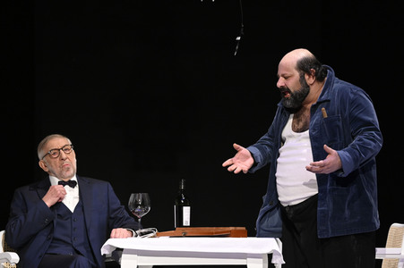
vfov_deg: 7.4
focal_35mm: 185
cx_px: 202
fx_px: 2075
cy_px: 134
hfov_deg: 11.1
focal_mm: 185
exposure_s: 1/640
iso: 4000
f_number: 5
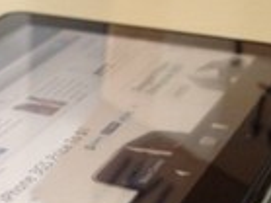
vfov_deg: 13.4
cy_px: 232
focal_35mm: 108
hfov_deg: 17.4
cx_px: -55
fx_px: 845
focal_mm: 4.28
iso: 100
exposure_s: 1/20
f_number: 2.4
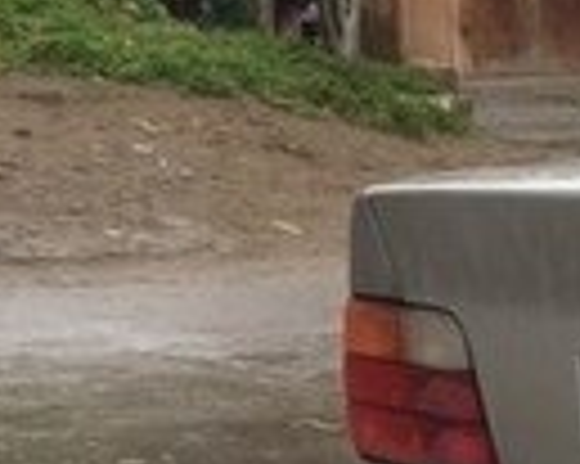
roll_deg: -1.9
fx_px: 2487
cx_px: 1299
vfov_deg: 10.4
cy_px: 583
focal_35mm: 145
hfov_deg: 11.5
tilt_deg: -16.4
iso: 32
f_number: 2.2
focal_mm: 4.15
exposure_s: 1/101
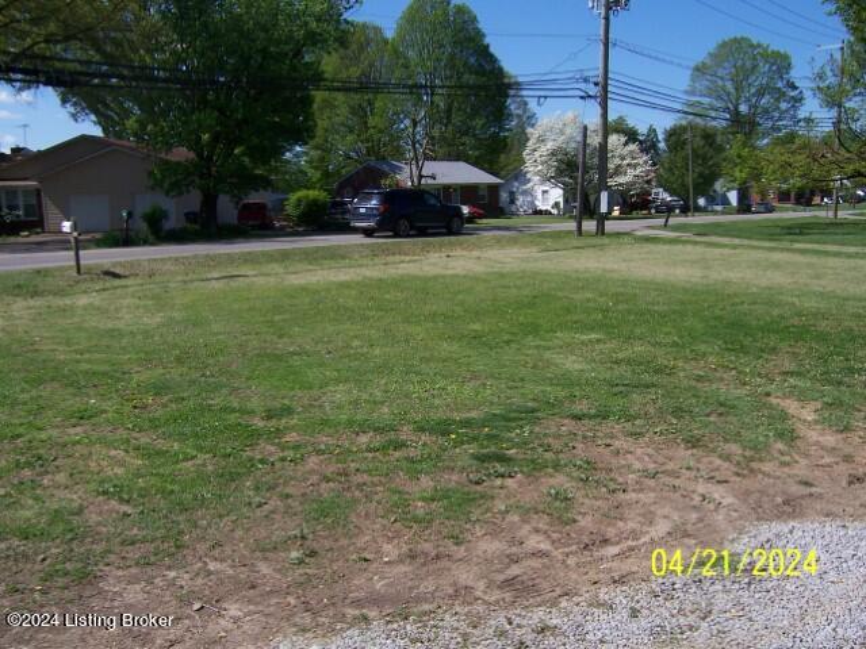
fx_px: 826
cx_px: 433
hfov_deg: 55.4
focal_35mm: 33
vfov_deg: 42.9
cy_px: 324
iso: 80
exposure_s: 1/750
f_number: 4
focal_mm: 5.5
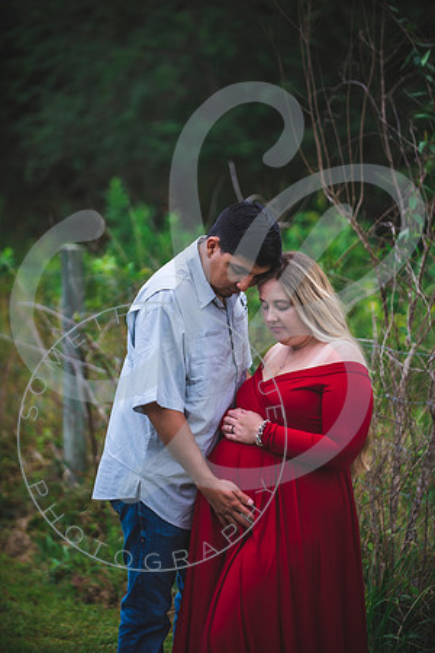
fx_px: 2447
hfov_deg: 10.2
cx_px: 218
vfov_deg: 15.2
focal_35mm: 135
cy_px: 326
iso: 200
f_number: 2.8
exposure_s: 1/320
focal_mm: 135
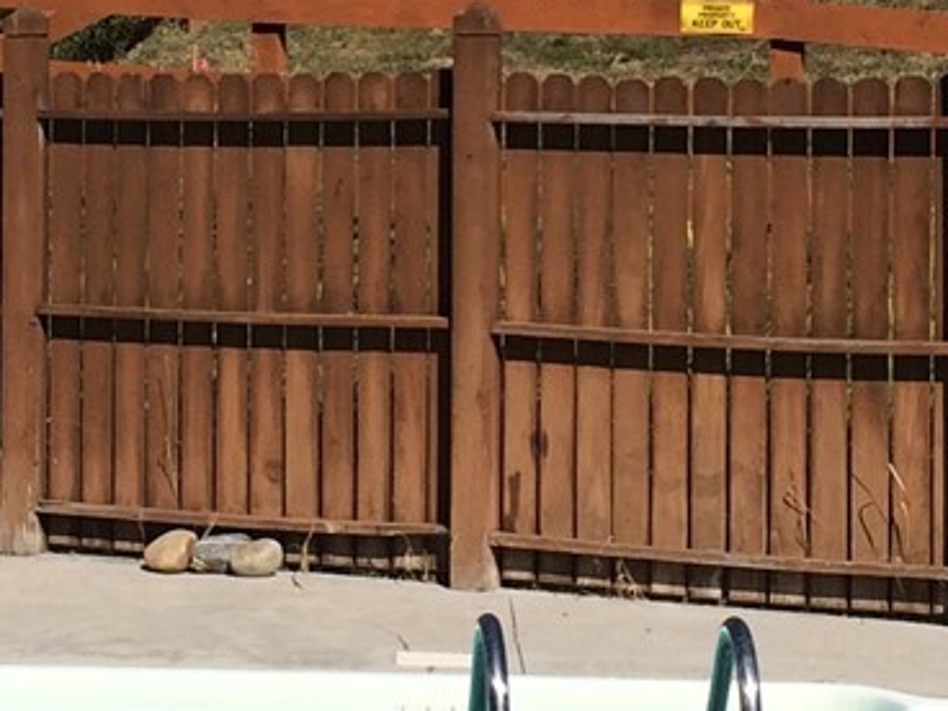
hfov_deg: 15.5
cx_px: 185
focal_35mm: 126
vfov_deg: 11.7
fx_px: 3451
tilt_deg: -0.4
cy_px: 31
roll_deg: +0.9
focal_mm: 4.15
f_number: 2.2
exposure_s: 1/3425
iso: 32
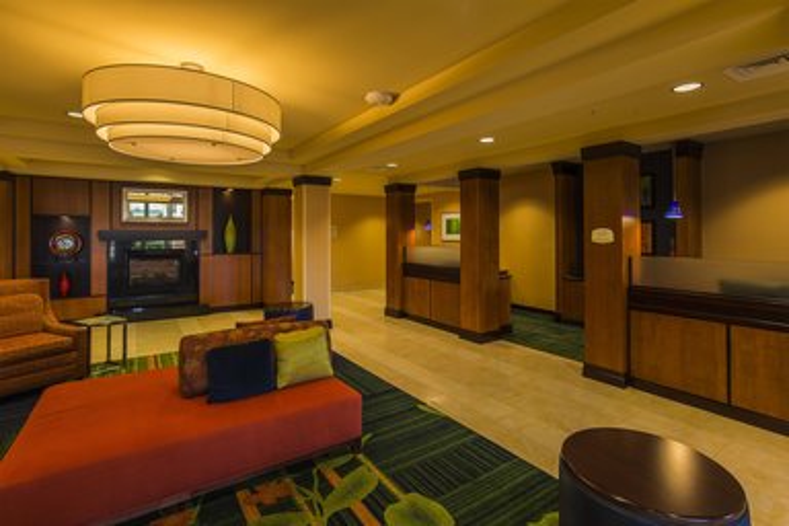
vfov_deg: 67.4
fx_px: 394
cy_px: 263
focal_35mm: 18
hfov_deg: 90.0
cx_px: 394
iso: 100
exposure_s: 1
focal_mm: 18
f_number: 11
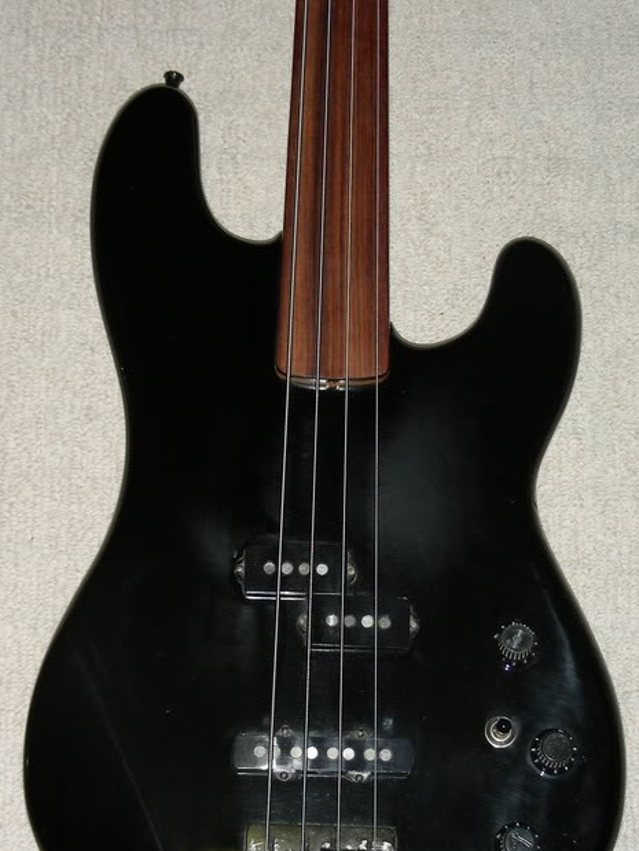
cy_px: 530
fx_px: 2511
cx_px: 315
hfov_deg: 14.5
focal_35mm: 102
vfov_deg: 19.2
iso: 55
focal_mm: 13.2
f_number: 3.5
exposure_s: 1/60.1
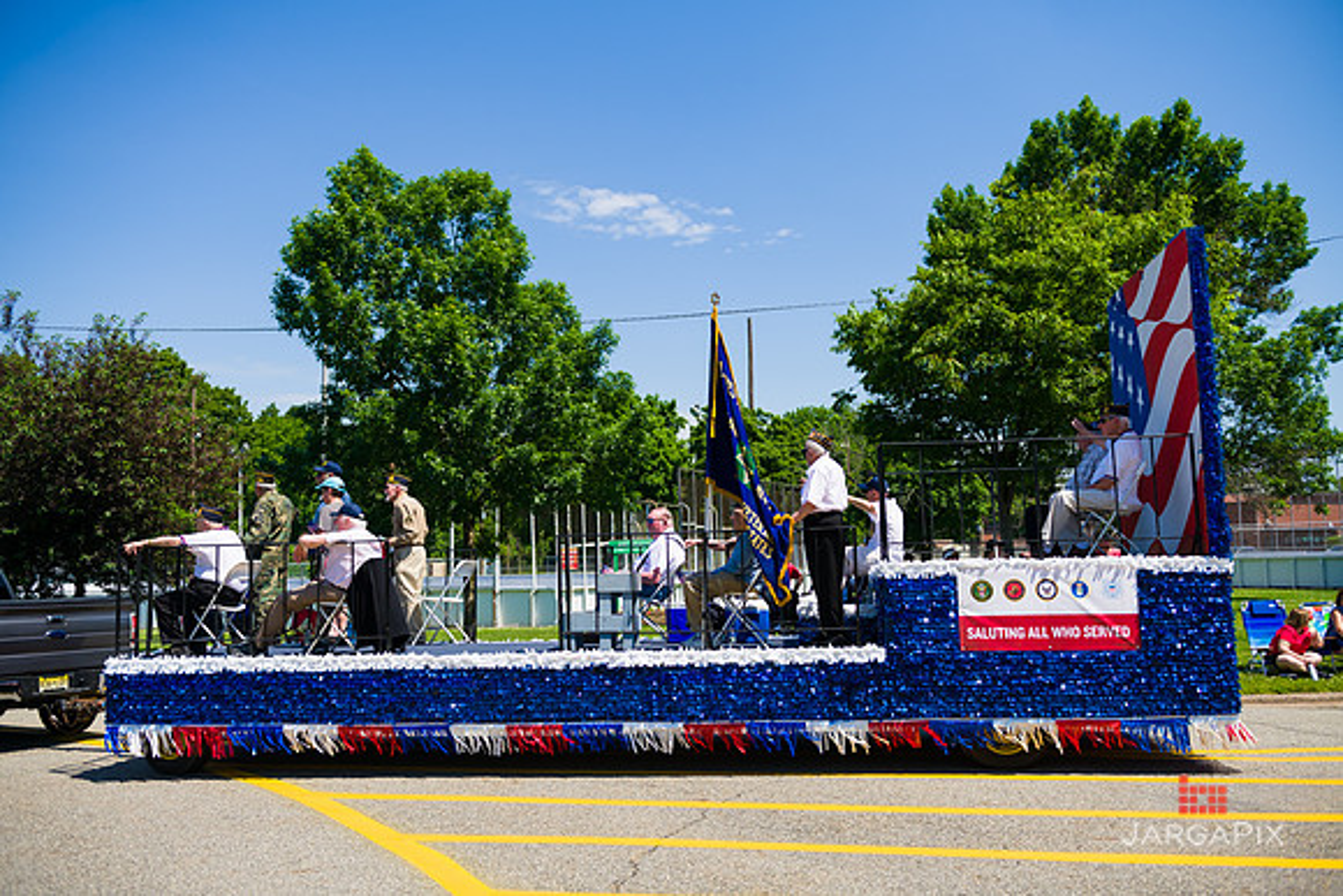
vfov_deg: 41.1
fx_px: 1194
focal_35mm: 32
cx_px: 672
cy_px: 448
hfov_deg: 58.7
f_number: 5
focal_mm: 32
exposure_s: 1/2500
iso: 200
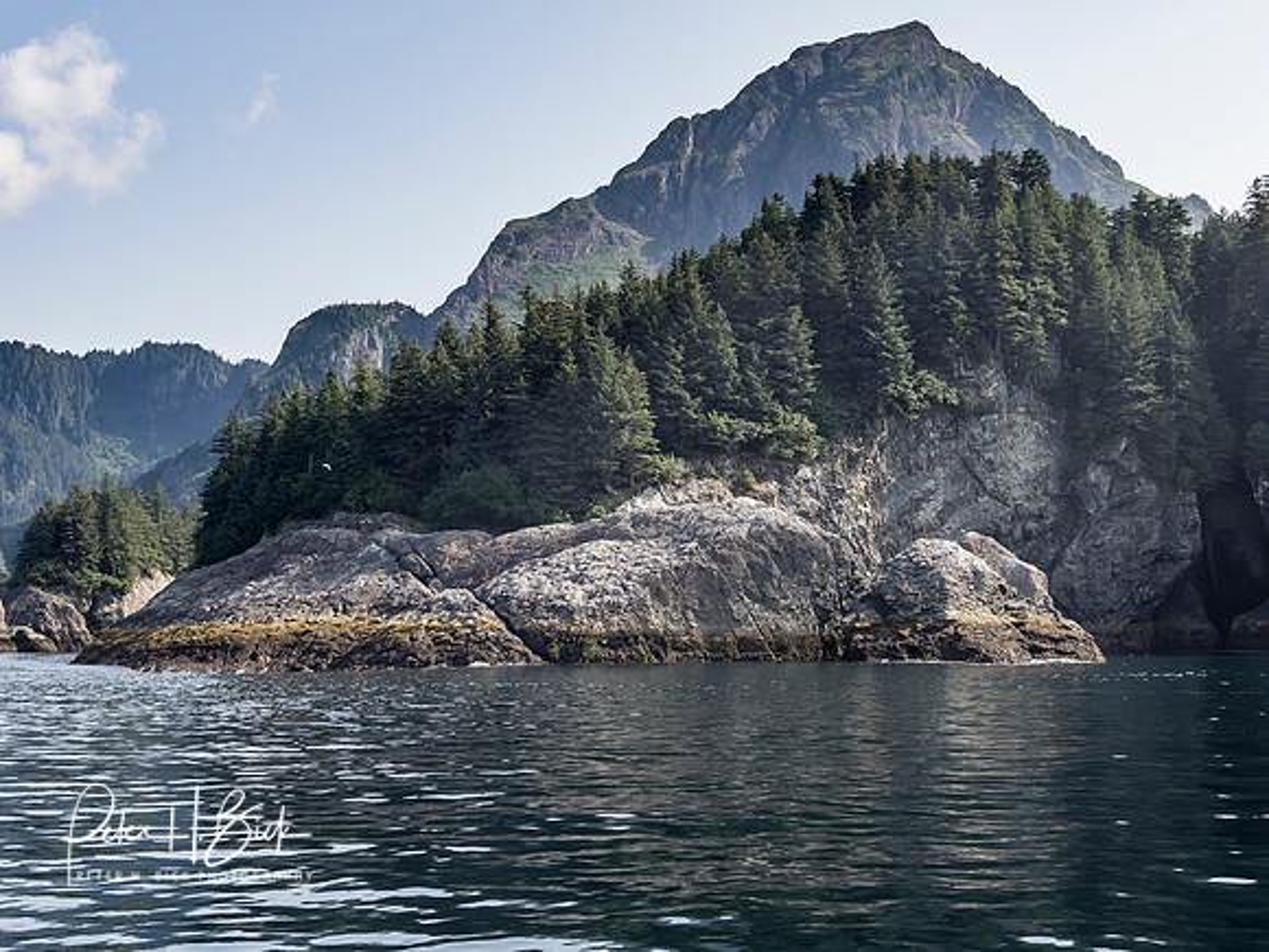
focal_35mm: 49
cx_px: 634
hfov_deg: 38.8
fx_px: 1801
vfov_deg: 29.6
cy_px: 445
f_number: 7.1
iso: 250
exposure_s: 1/400
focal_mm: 23
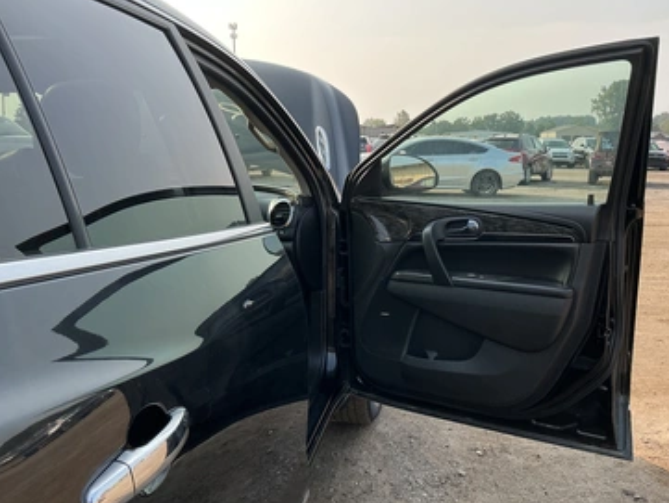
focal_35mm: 31
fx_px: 599
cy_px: 241
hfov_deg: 58.3
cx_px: 334
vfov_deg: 45.5
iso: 25
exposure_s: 1/457
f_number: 1.8
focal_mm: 3
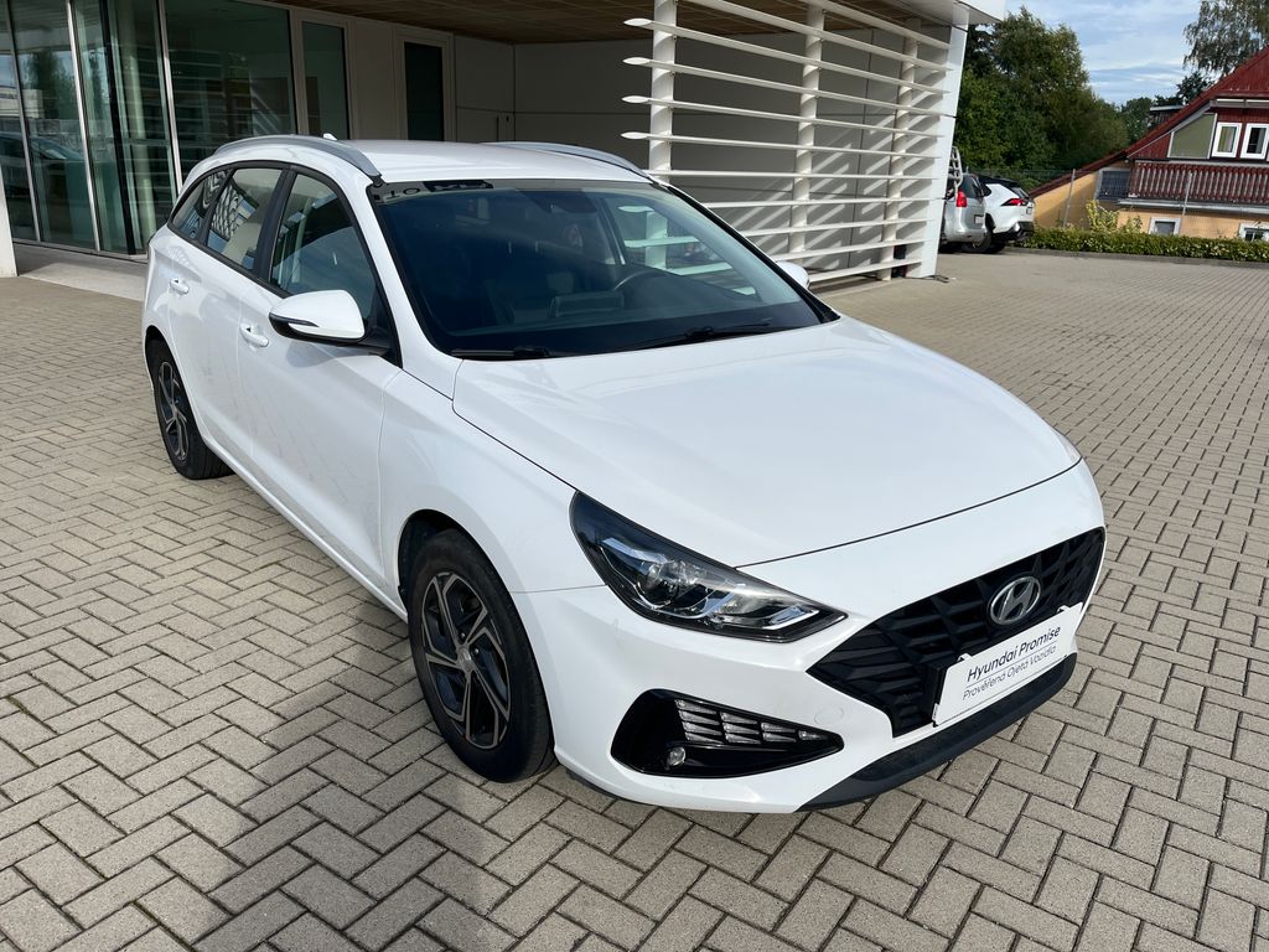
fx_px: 953
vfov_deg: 53.1
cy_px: 476
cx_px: 634
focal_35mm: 26
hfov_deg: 67.3
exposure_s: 1/4651
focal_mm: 5.1
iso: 50
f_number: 1.6
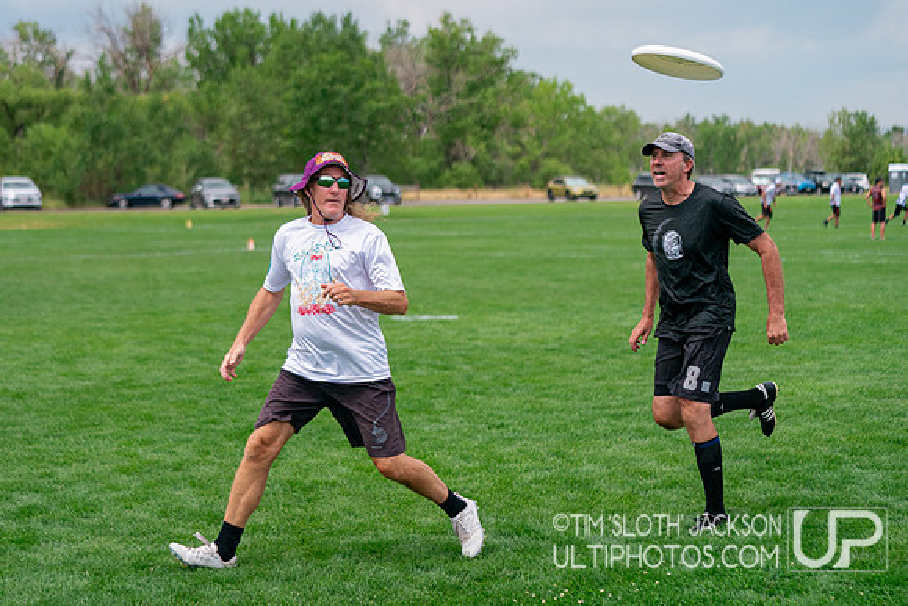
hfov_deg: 24.0
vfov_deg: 16.2
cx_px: 396
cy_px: 311
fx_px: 2135
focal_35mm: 85
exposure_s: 1/10000
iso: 640
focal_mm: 70
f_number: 2.8
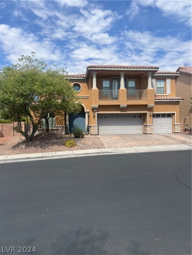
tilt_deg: -0.2
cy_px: 128
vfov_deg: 67.3
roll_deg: +2.0
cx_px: 96
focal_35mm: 26
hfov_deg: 53.1
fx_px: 192
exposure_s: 1/4274
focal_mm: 5.7
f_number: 1.5
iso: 50
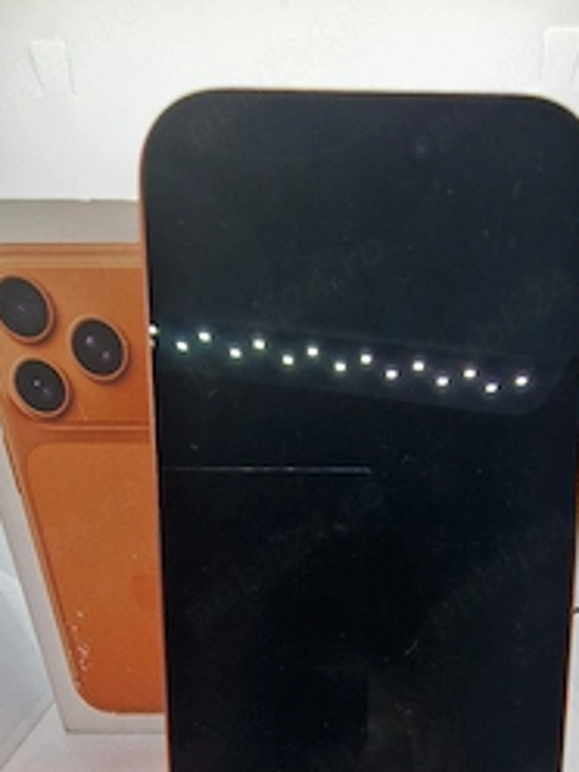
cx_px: 346
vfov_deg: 72.7
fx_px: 468
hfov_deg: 62.9
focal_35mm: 21
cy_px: 591
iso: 50
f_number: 2.2
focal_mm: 2.2
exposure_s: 1/179
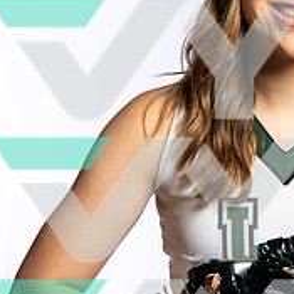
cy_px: 200
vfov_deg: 12.4
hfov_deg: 12.2
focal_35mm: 141
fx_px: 1355
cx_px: 316
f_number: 8
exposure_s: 1/250
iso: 125
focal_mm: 43
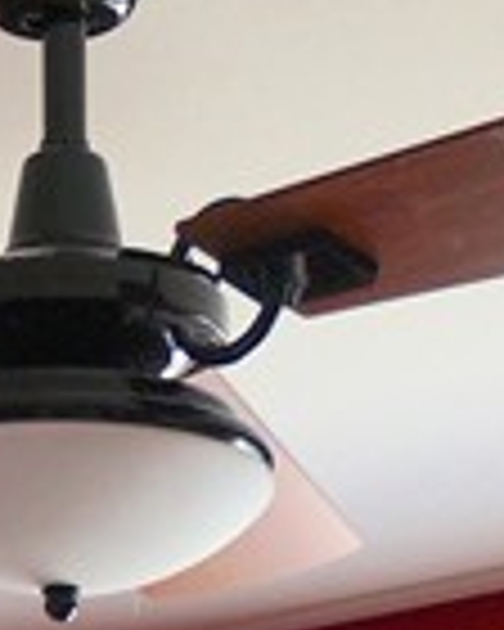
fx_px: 3673
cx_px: -54
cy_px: 1530
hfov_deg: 7.8
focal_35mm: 197
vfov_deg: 8.8
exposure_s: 1/60
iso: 160
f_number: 4
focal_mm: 18
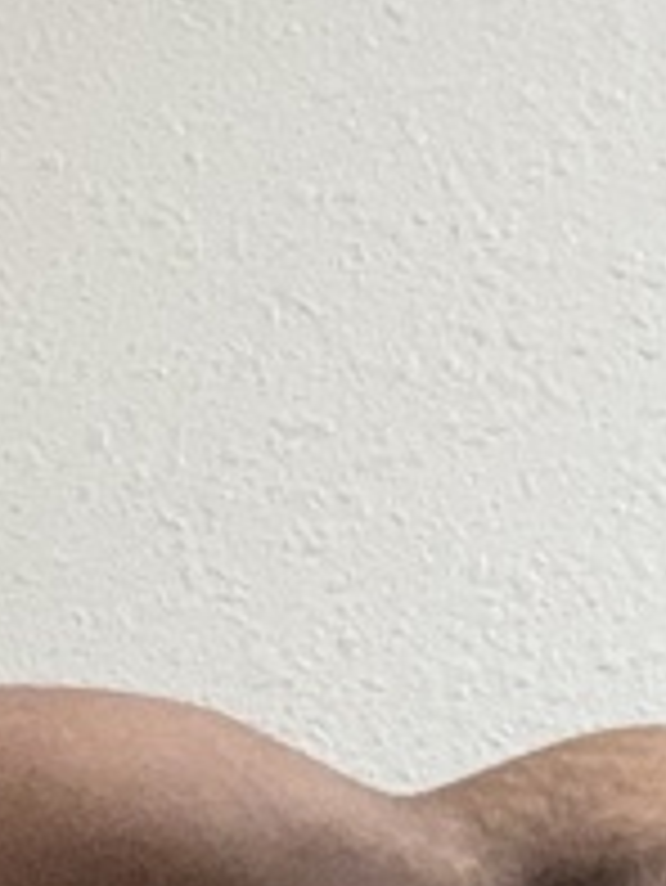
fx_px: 6124
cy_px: 1556
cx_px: 1501
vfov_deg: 8.0
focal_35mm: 239
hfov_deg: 6.0
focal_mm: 2.69
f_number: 1.9
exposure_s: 1/60
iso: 64
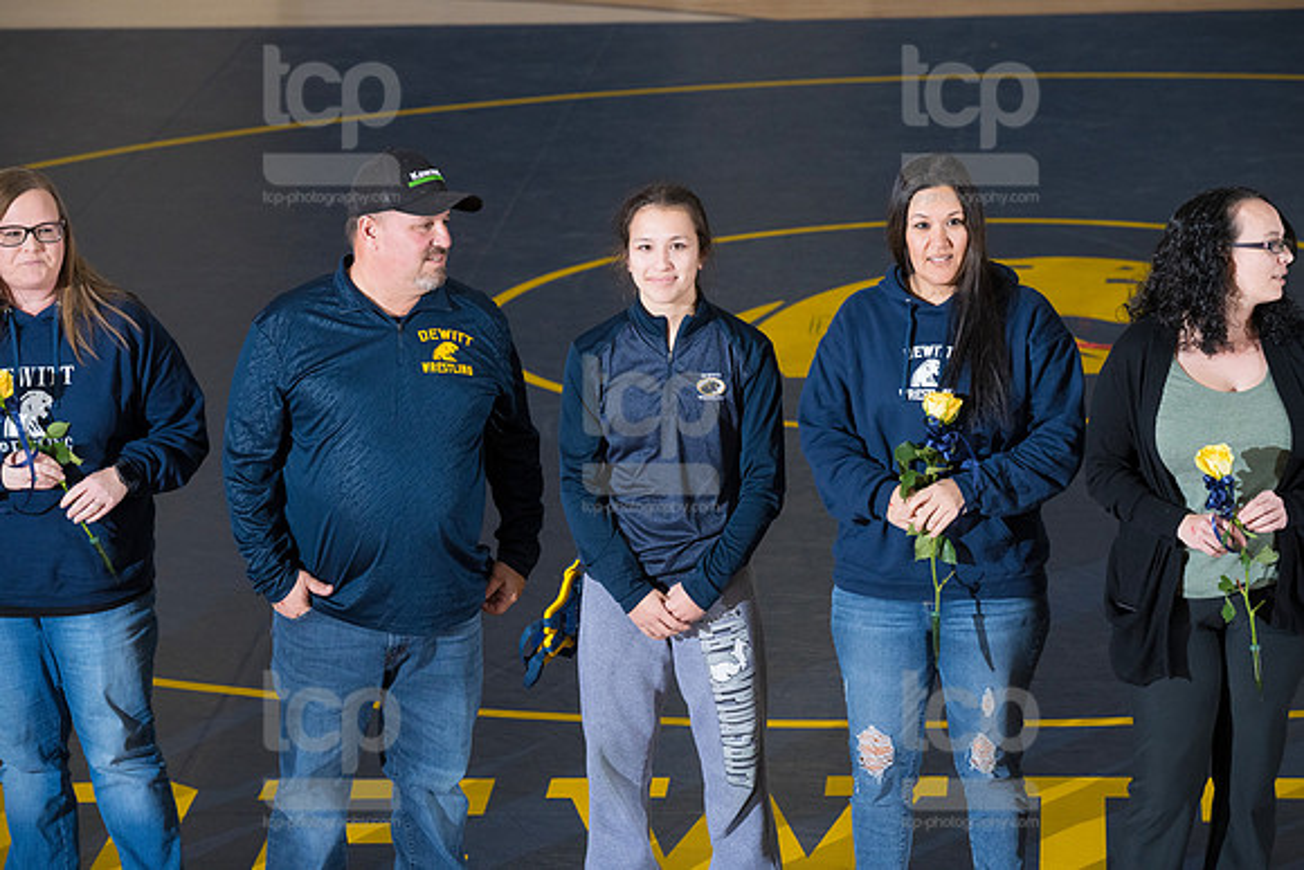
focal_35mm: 145
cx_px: 652
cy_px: 435
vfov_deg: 9.5
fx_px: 5253
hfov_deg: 14.2
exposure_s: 1/250
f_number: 5.6
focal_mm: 145
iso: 1250
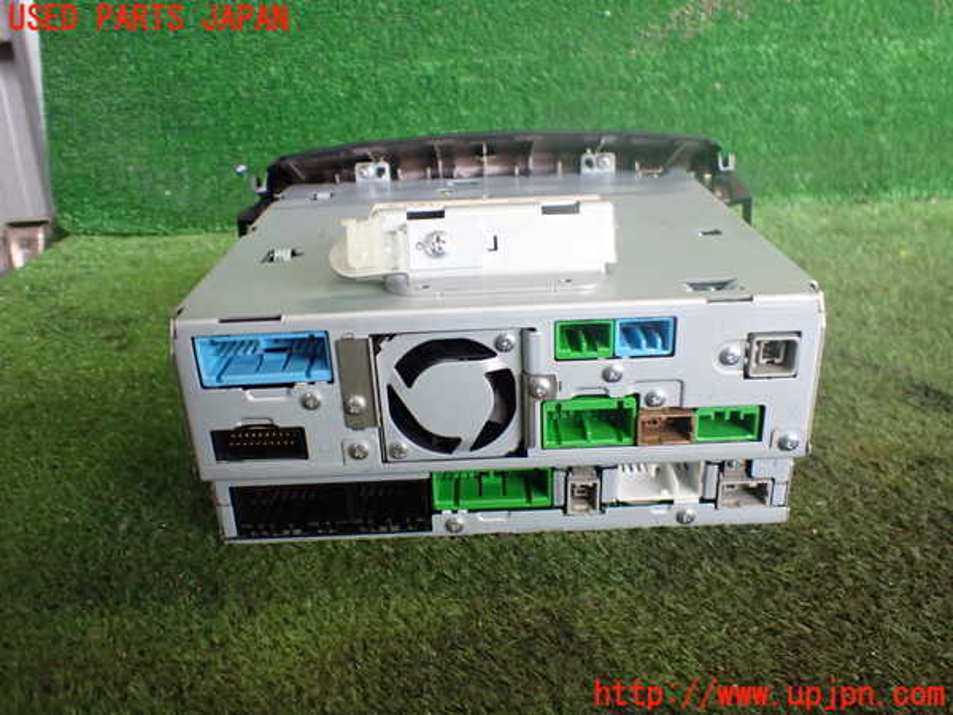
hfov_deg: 60.0
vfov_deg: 46.8
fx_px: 826
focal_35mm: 30
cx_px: 476
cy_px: 358
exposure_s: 1/125
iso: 500
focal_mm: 5.4
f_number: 2.3
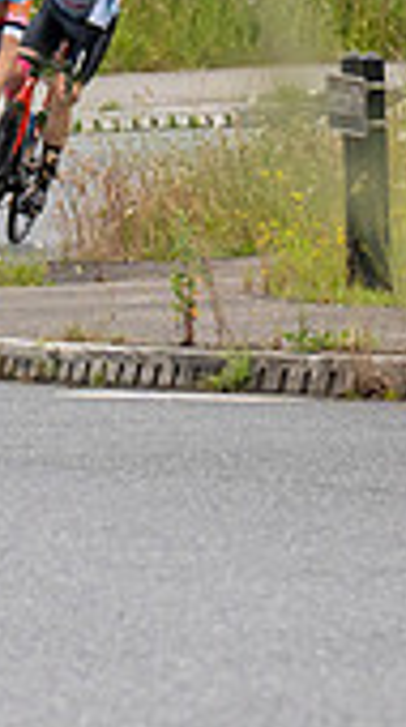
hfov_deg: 1.7
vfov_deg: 3.1
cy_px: -256
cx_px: -336
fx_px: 13349
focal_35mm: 694
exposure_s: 1/1000
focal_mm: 103
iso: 640
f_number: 4.5
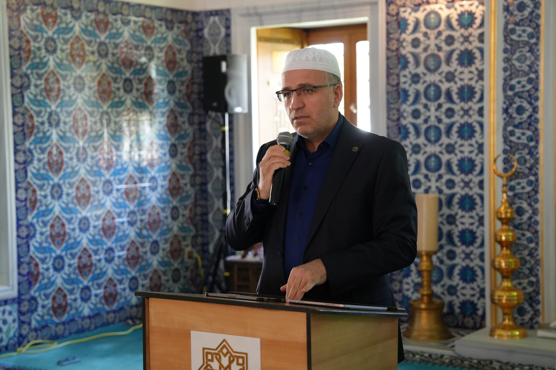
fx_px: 1081
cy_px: 185
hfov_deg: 28.8
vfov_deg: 19.5
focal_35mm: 70
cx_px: 278
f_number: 4
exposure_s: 1/160
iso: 4000
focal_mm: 70
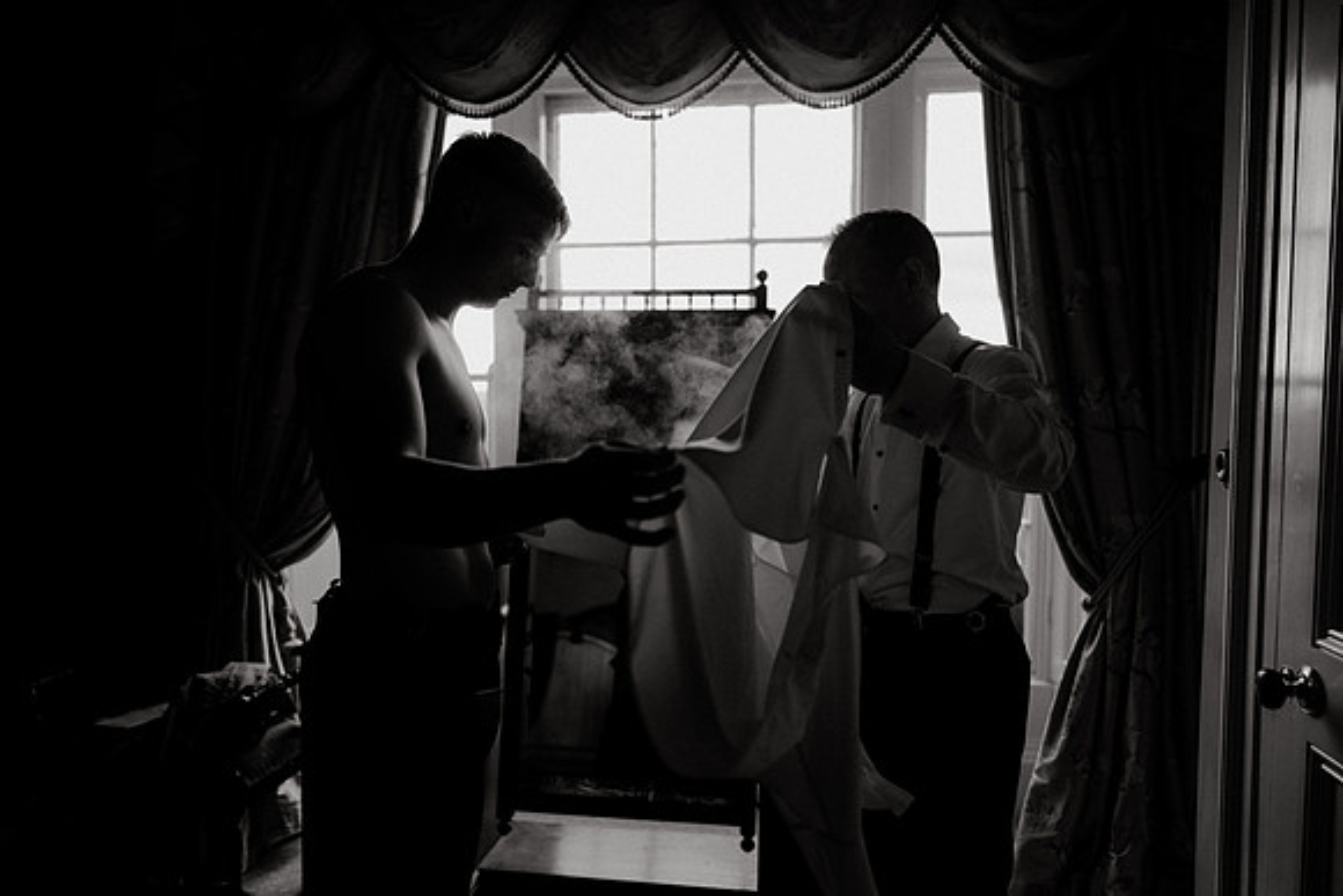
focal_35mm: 25
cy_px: 448
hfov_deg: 71.3
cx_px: 702
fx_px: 936
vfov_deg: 51.1
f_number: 1.4
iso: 100
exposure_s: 1/250
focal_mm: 24
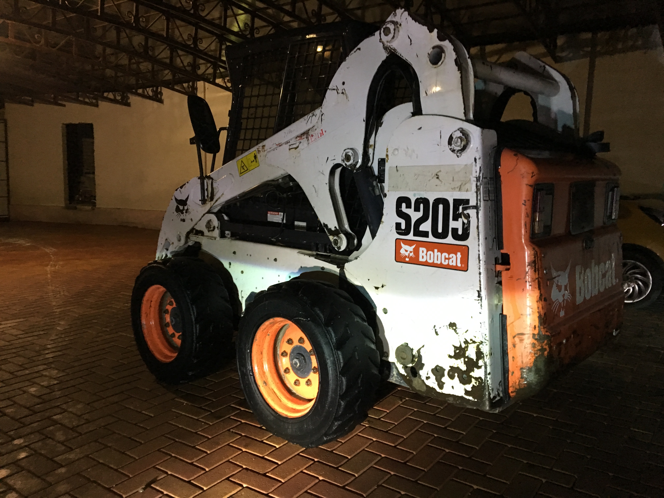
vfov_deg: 48.2
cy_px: 249
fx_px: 556
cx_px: 332
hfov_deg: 61.7
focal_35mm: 29
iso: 200
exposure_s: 1/17
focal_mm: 4.15
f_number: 2.2
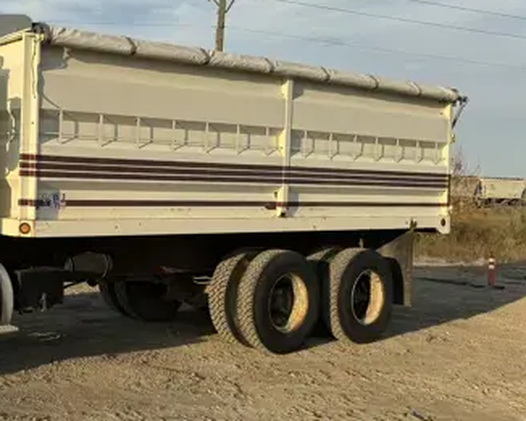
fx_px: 716
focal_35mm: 46
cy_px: 189
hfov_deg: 36.6
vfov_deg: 32.7
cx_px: 11
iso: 80
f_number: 1.78
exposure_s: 1/3802
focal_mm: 6.86
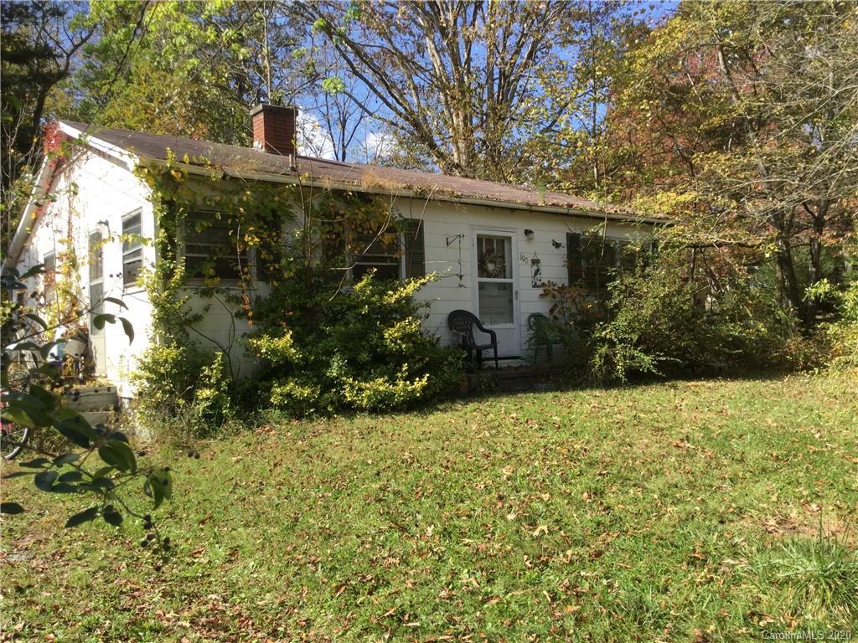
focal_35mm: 31
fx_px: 768
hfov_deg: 58.4
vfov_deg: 45.4
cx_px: 429
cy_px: 322
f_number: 2.4
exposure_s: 1/586
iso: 25
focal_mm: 3.3
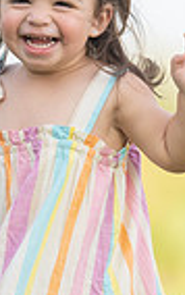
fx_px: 6875
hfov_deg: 1.5
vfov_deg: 2.5
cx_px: 54
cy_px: 163
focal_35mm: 854
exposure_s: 1/1000
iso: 400
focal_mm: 200
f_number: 2.8
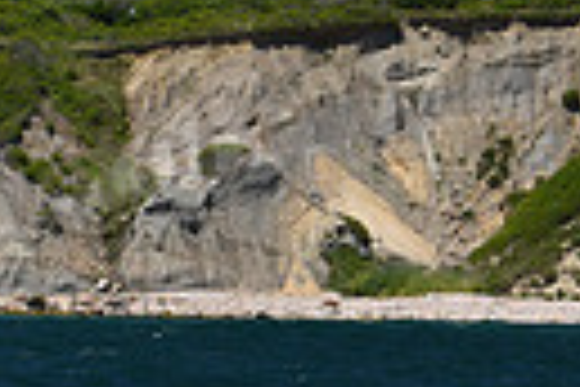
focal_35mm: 369
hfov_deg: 5.5
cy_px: -29
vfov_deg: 3.7
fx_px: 5945
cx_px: -324
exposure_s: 1/800
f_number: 6.3
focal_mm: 82
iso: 250
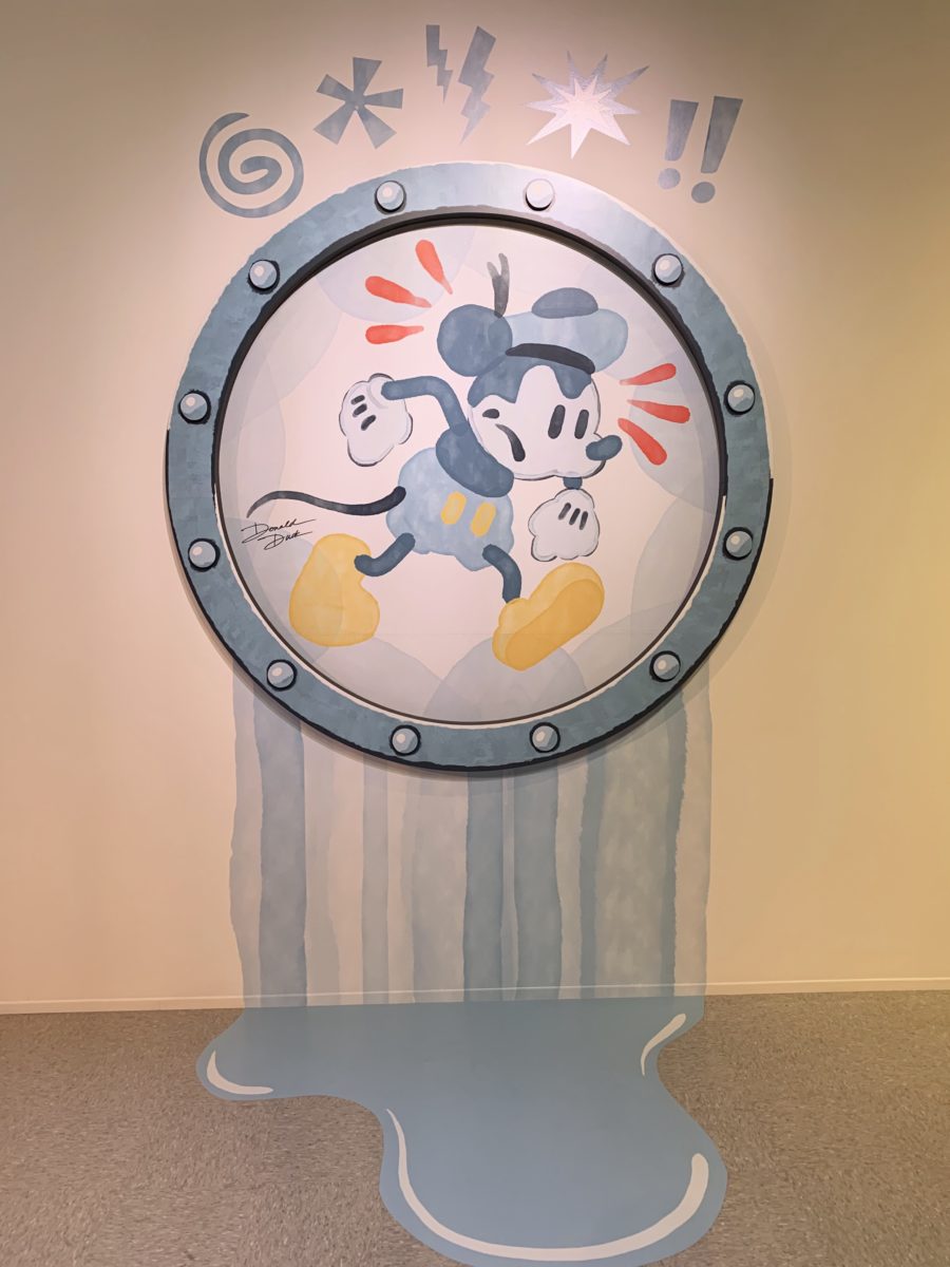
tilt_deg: -4.7
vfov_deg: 67.3
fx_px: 951
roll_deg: +0.6
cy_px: 634
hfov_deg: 53.1
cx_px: 475
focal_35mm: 26
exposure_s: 1/113
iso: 80
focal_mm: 4.25
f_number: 1.8
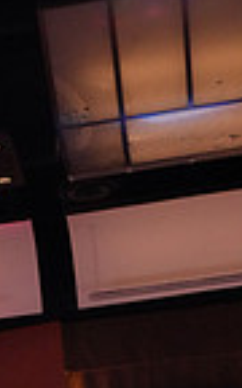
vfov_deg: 11.9
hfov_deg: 7.9
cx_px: -198
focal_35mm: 160
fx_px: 1688
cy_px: 722
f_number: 9
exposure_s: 1/200
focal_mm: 39
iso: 6400
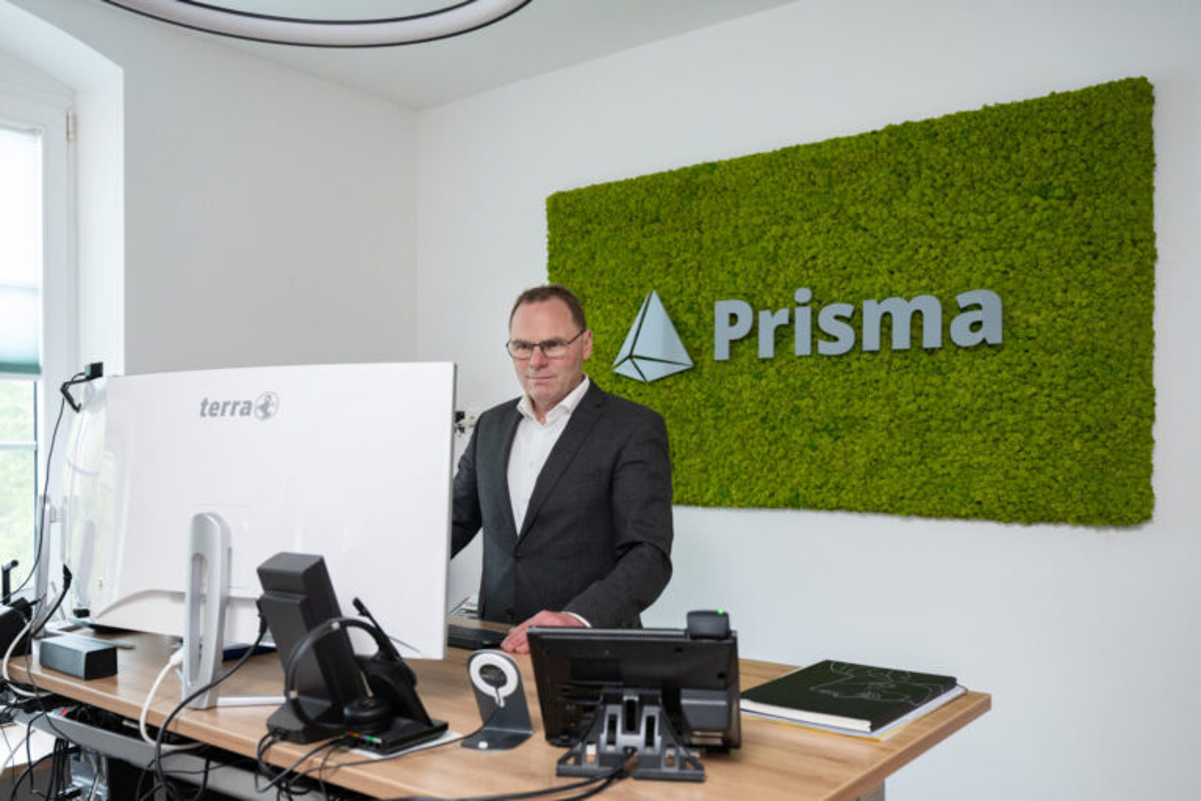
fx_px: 1001
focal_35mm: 30
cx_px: 600
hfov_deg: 61.9
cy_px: 400
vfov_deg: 43.6
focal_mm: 30
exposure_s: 1/320
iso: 1600
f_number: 4
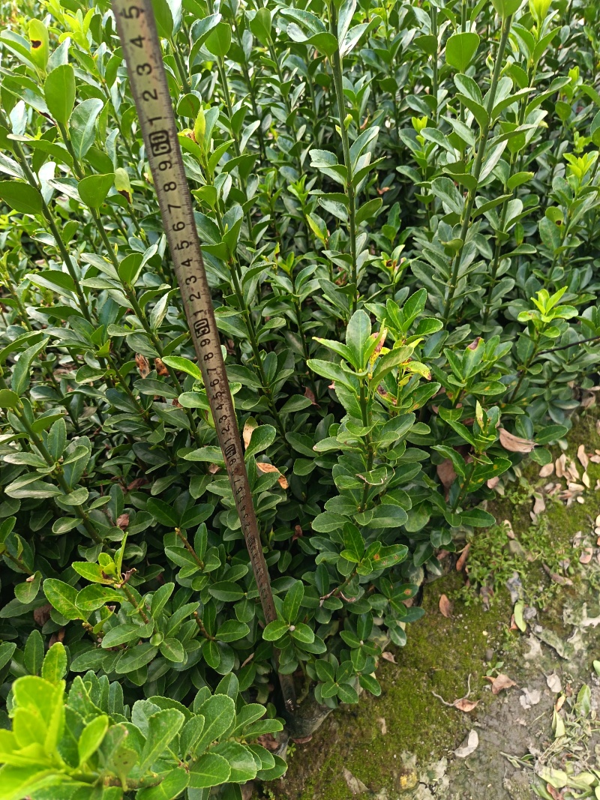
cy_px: 400
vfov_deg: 71.6
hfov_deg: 56.8
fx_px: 555
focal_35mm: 24
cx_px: 300
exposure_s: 1/100
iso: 457
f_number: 1.75
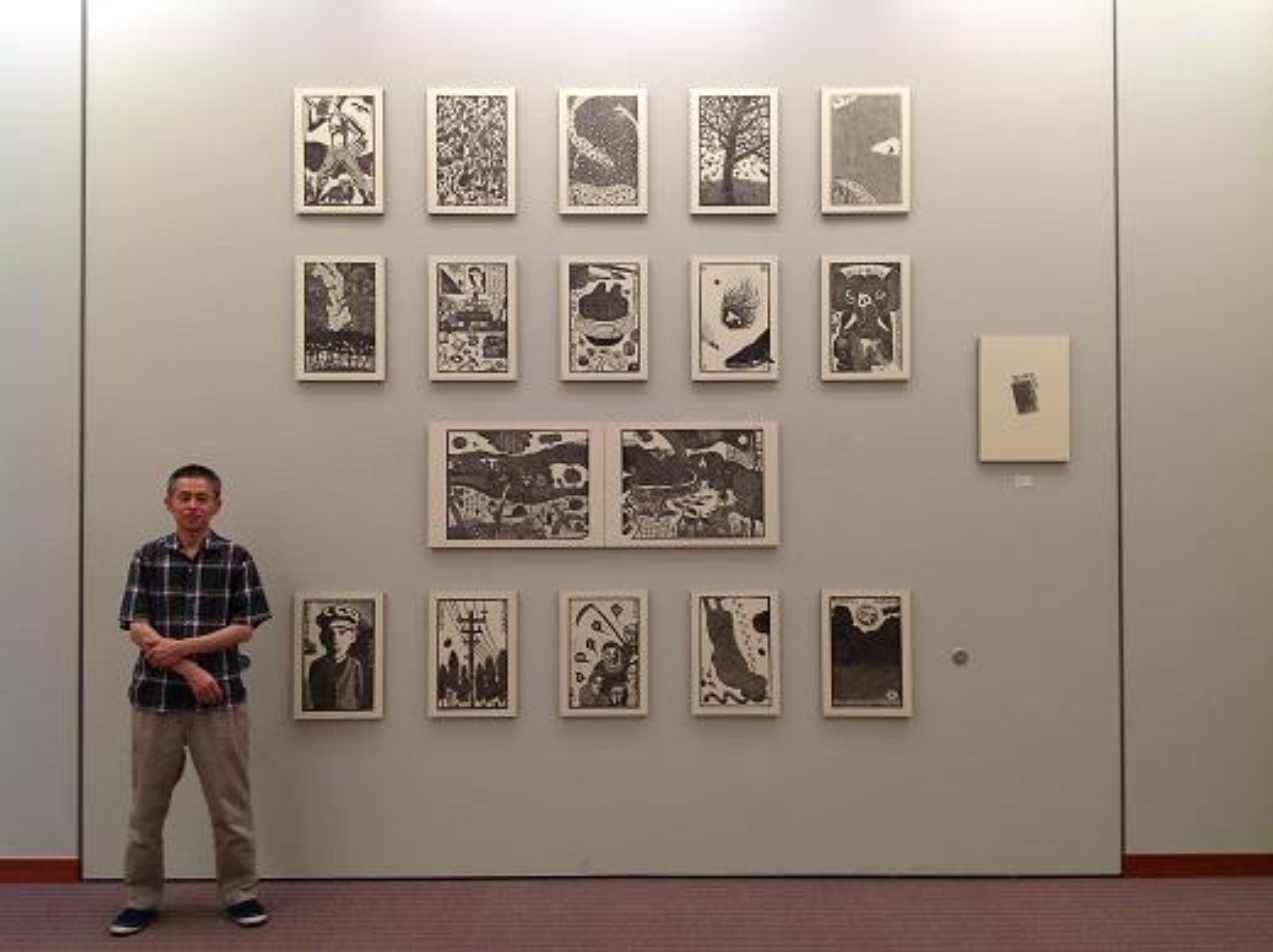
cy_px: 476
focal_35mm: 35
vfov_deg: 40.6
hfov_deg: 52.7
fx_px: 1286
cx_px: 636
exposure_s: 1/15
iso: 80
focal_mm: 4.28
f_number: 2.4
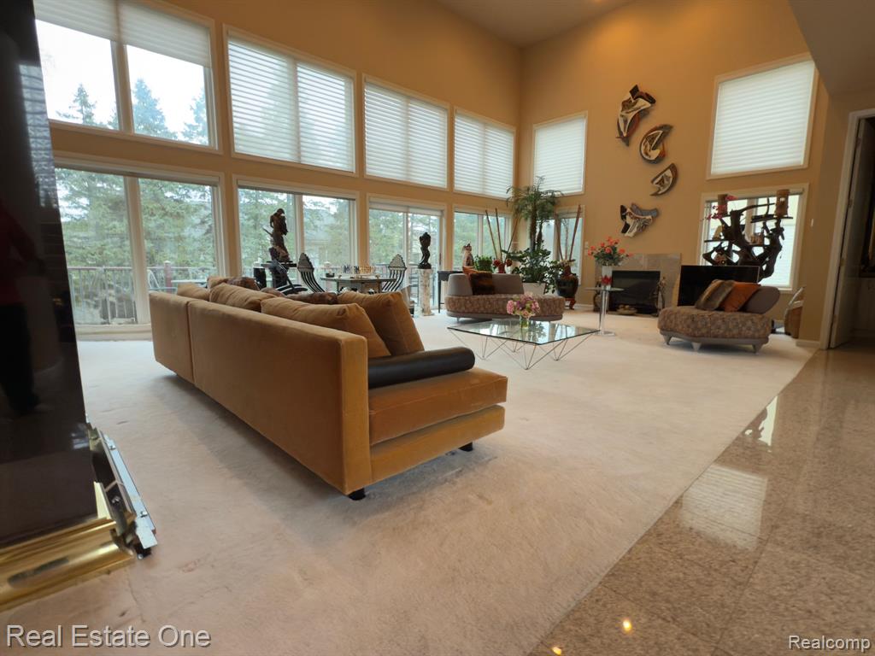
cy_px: 328
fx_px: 430
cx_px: 438
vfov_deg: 74.7
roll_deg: -0.6
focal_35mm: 17
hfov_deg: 91.0
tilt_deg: -9.5
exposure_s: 1/30
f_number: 2.2
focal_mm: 2.22
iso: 160
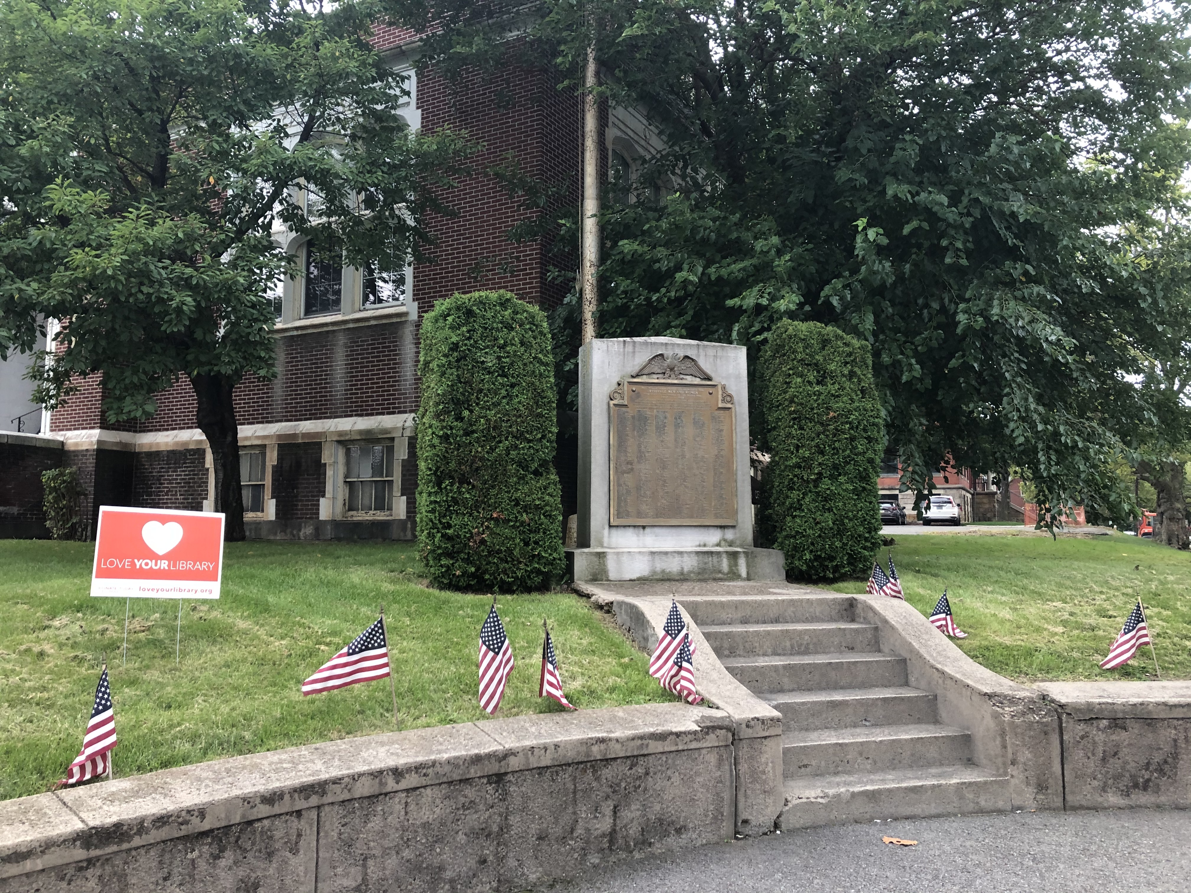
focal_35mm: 28
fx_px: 963
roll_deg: -1.8
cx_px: 596
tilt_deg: +4.7
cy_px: 446
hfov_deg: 63.4
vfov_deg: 49.7
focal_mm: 3.99
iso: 32
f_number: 1.8
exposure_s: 1/30
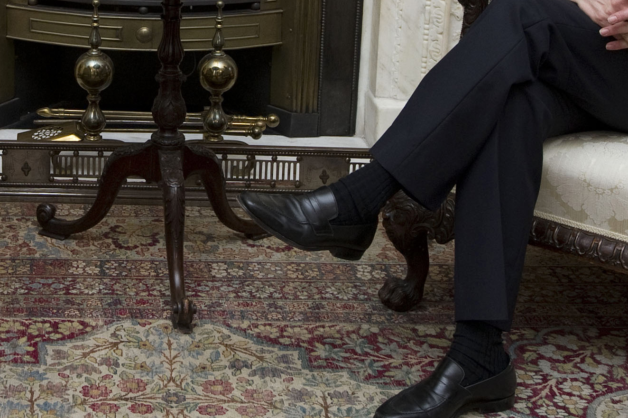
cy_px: 8
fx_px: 1185
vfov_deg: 19.5
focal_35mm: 68
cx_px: 150
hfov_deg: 29.2
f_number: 7.1
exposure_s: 1/160
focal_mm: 30
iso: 1600
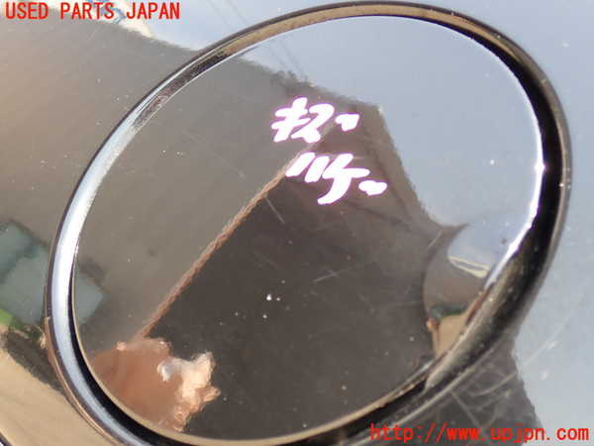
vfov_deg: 35.1
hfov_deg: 45.8
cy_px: 223
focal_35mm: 41
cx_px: 297
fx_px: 704
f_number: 2.8
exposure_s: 1/100
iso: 100
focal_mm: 7.31
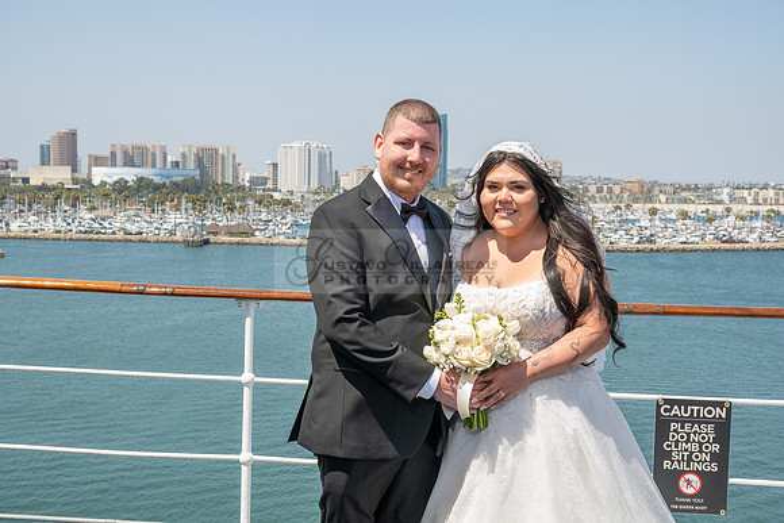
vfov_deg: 27.5
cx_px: 392
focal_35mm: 49
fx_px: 1067
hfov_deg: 40.3
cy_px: 262
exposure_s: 1/200
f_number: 10
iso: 200
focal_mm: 49
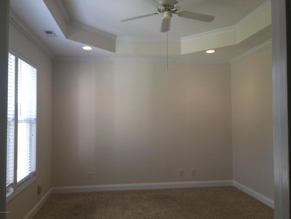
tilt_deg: +1.5
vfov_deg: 48.2
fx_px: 244
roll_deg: -0.3
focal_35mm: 29
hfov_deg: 61.7
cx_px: 146
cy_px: 110
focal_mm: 4.15
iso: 32
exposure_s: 1/40
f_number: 2.2
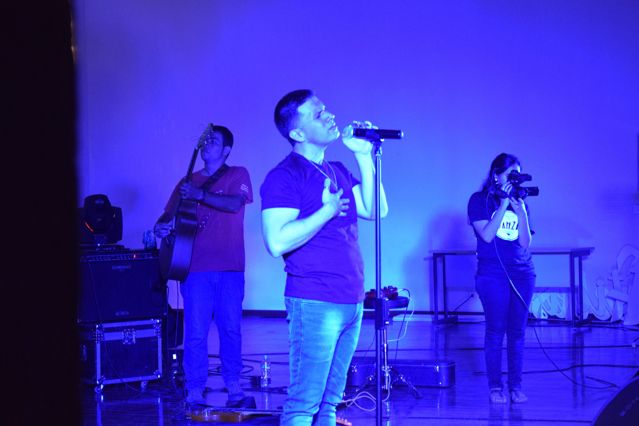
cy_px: 213
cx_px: 320
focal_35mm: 82
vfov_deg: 16.6
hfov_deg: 24.6
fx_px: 1464
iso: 3200
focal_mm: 55
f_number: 7.1
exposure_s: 1/25
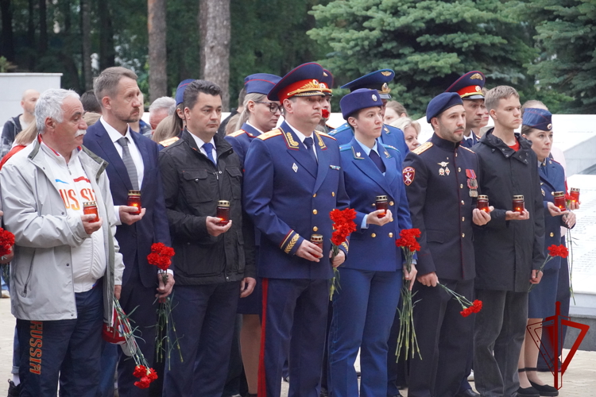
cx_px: 298
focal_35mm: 130
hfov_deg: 15.7
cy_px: 198
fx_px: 2160
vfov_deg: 10.5
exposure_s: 1/125
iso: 6400
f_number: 5.6
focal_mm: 87
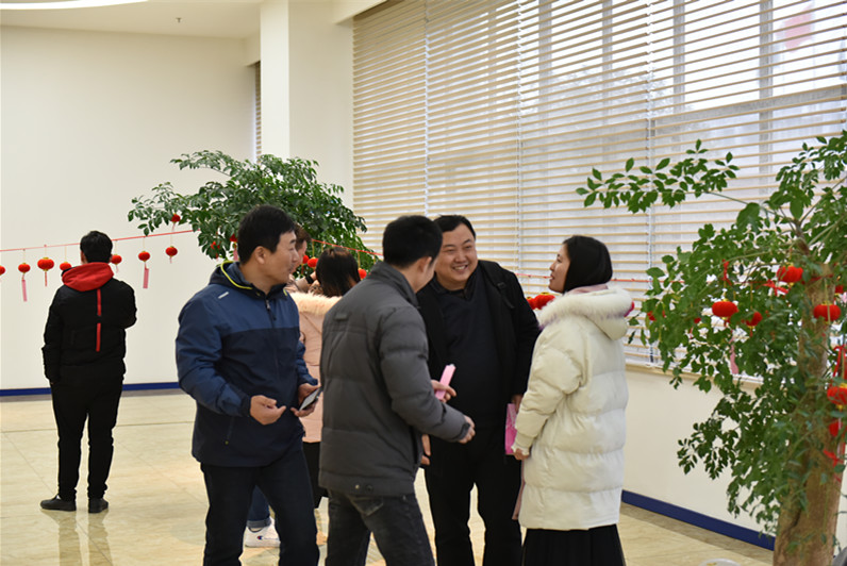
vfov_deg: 23.4
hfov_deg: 34.5
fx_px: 1366
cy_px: 283
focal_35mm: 58
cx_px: 424
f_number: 3.5
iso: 1800
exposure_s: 1/125
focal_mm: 58
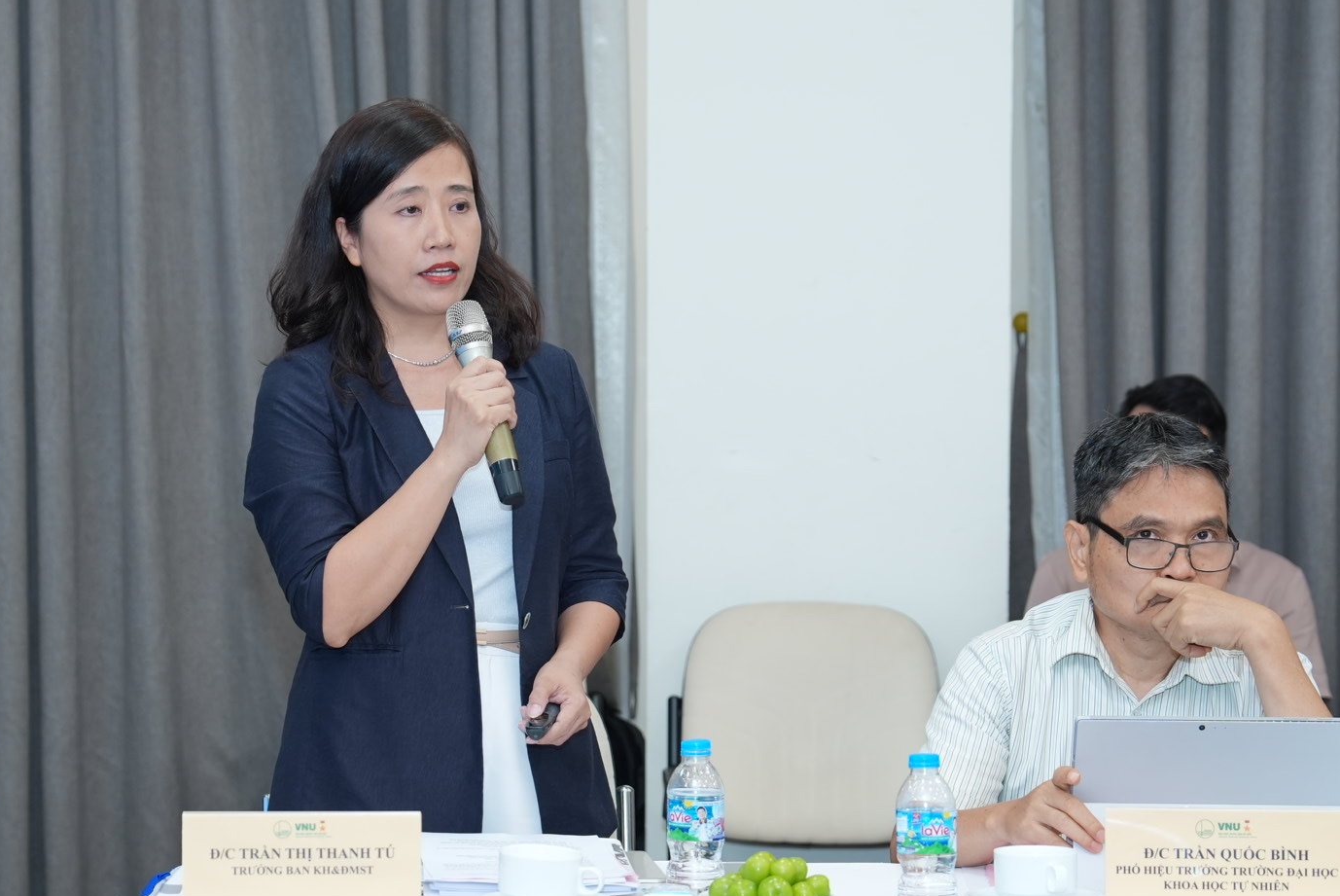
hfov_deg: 21.4
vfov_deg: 14.4
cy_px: 492
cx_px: 557
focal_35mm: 95
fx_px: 3539
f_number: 3.2
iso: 500
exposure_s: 1/160
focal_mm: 54
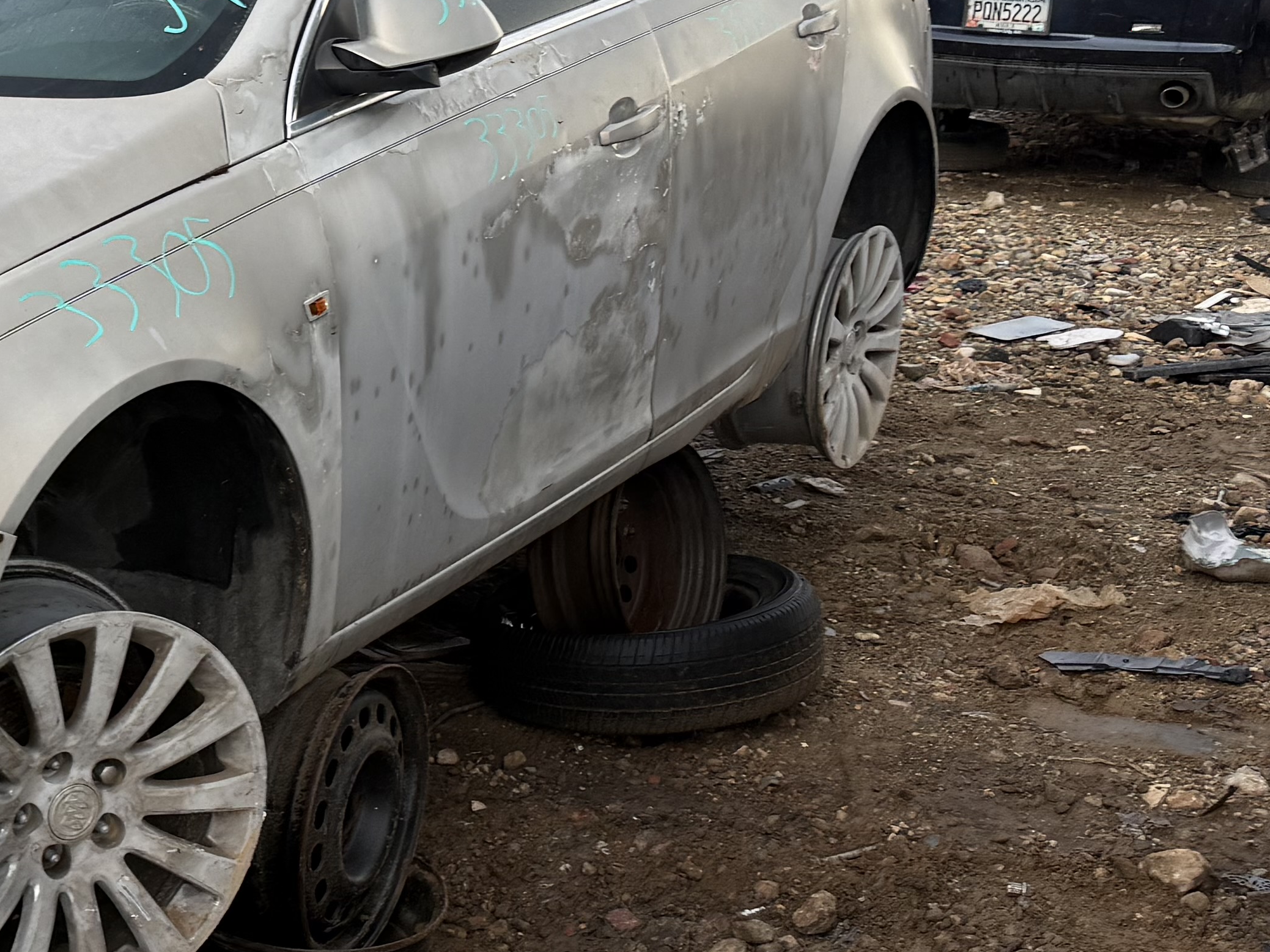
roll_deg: -3.7
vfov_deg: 22.2
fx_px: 2422
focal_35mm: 66
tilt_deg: -10.7
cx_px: -16
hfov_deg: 27.6
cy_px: 343
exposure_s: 1/121
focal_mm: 6.76
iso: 100
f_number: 1.78
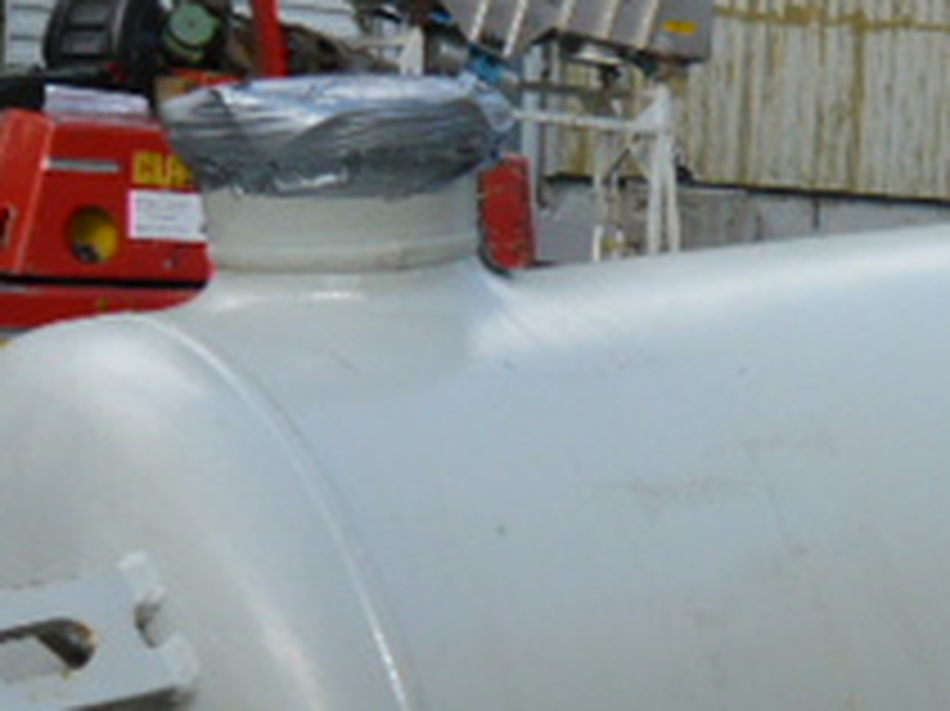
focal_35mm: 91
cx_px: 1081
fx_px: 2496
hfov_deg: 20.4
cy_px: 585
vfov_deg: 16.1
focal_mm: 4.6
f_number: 2.8
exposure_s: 1/500
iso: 100
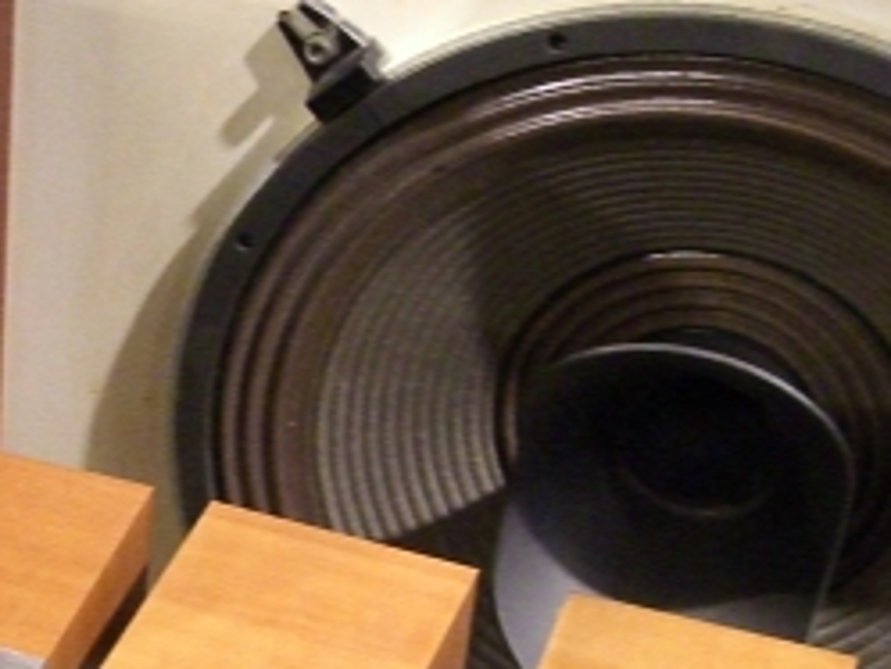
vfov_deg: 12.5
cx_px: -233
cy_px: 601
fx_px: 3039
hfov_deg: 15.9
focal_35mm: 118
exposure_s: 1/50
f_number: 3.1
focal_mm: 9.5
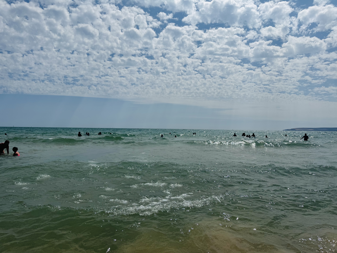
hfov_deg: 71.6
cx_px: 168
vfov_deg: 56.8
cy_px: 126
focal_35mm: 24
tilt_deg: -1.1
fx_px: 234
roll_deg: -0.9
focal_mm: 6.76
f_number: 1.78
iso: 64
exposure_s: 1/15152
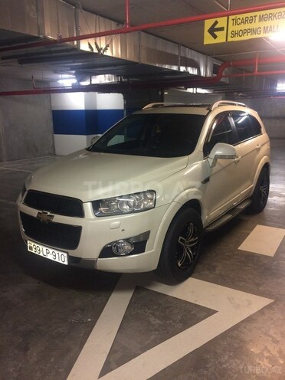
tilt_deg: -14.3
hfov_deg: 48.2
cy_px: 190
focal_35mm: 29
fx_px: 318
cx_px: 142
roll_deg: +1.5
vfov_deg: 61.7
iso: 125
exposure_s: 1/33
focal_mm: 4.15
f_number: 2.2
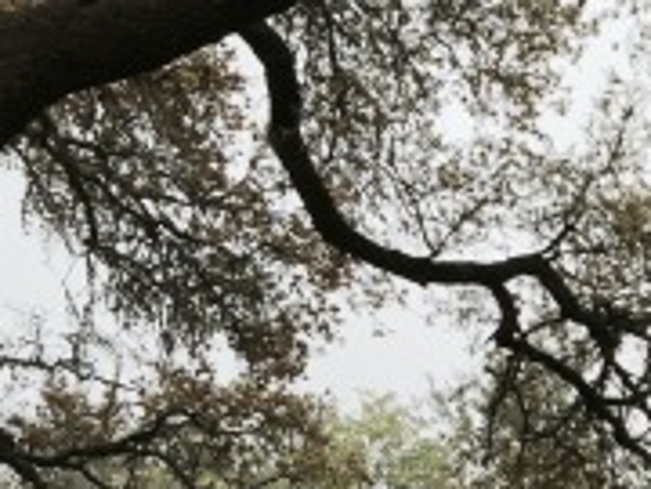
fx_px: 1937
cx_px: 951
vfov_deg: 14.1
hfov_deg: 17.3
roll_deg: +1.5
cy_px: 522
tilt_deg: +6.3
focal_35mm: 103
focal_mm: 4.15
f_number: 2.2
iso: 32
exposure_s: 1/403
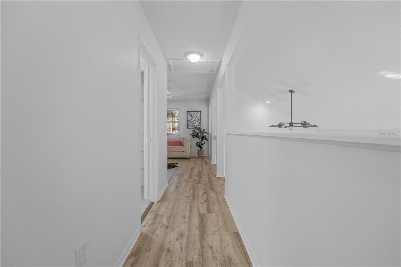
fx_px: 163
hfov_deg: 101.9
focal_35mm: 15
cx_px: 200
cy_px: 134
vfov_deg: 78.8
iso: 320
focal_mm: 14.6
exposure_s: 1/25
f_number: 7.1
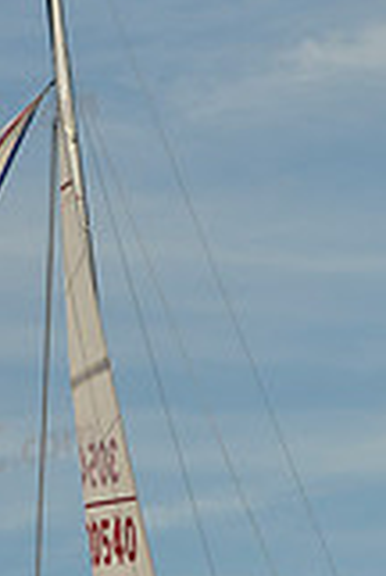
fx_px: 4035
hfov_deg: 5.5
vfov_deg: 8.1
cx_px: 284
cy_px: 623
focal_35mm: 252
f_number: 7.1
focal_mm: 70
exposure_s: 1/800
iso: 200
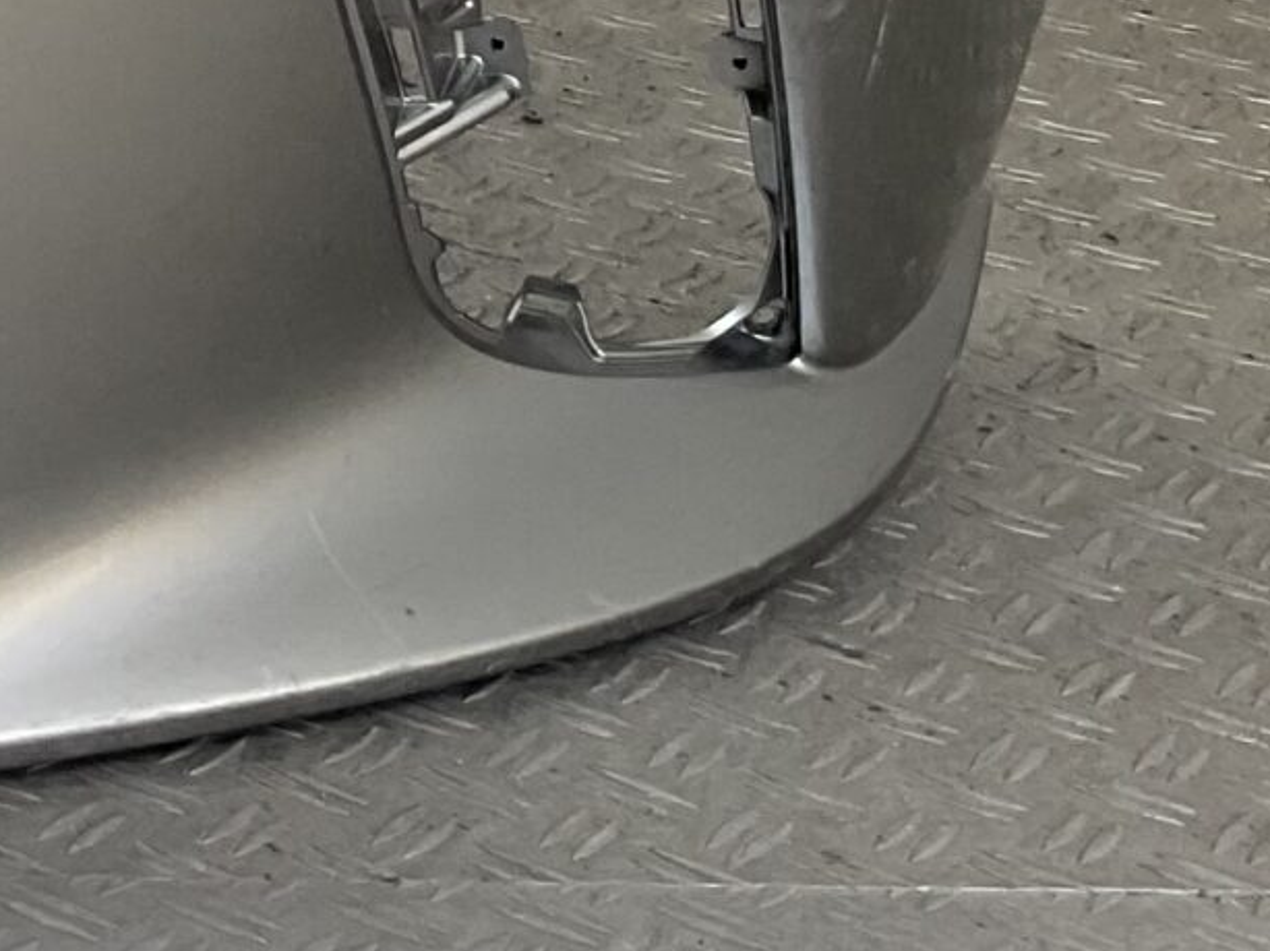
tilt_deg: -9.7
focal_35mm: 121
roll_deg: -1.9
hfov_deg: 13.8
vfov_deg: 11.4
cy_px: -719
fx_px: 4438
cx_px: -1264
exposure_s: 1/211
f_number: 1.8
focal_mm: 3
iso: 16
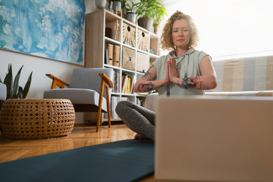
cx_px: 154
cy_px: 95
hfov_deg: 61.7
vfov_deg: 43.6
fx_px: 227
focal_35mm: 30
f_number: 1.4
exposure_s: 1/400
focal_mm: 24
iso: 320
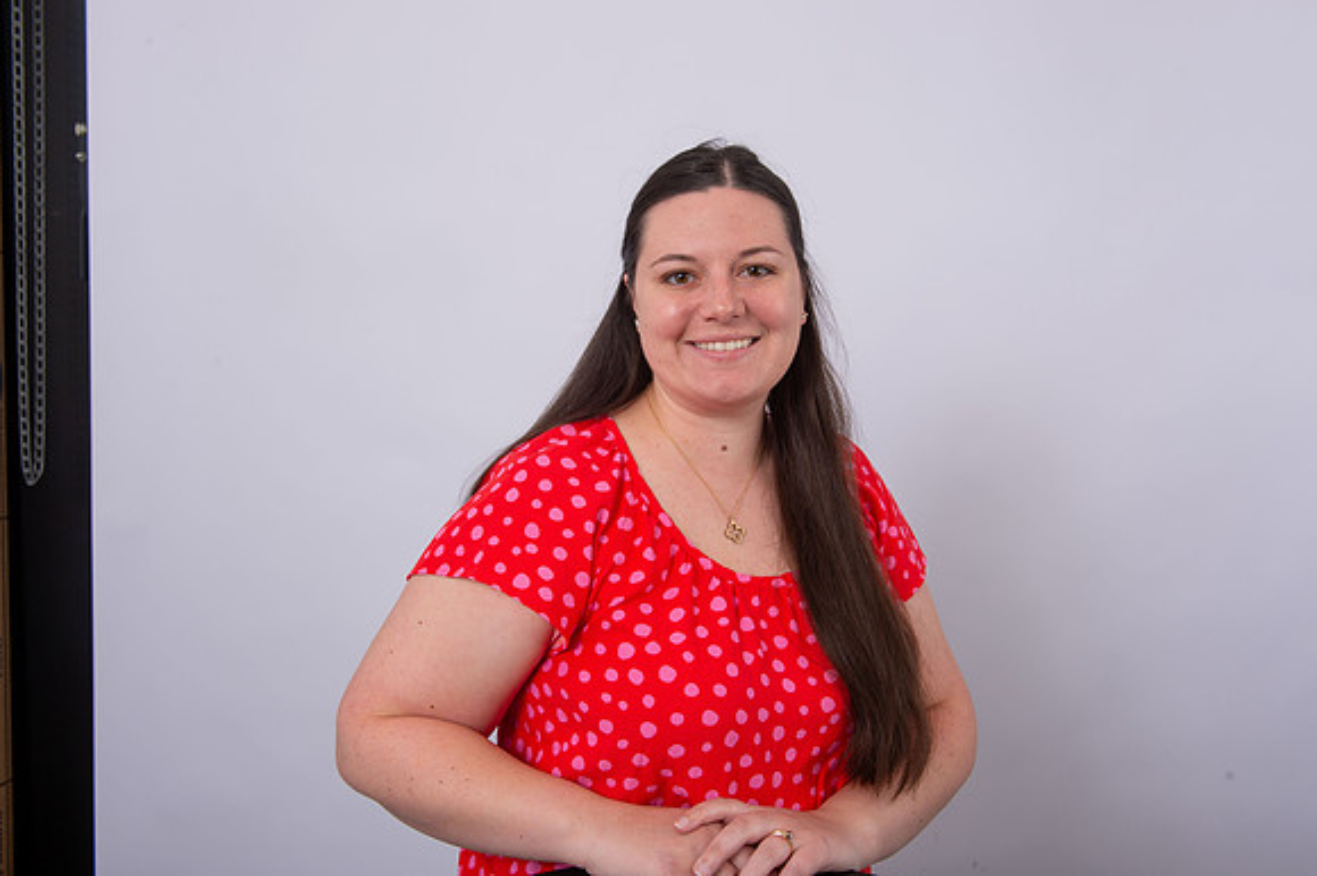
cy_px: 438
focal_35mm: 34
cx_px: 658
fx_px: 1243
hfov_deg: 55.8
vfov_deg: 38.8
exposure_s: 1/250
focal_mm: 34
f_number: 9
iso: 100
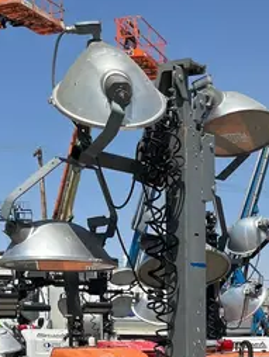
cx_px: 287
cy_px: 427
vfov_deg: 23.7
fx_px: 776
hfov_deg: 19.0
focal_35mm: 75
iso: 50
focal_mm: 5.1
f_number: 1.6
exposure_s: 1/6173
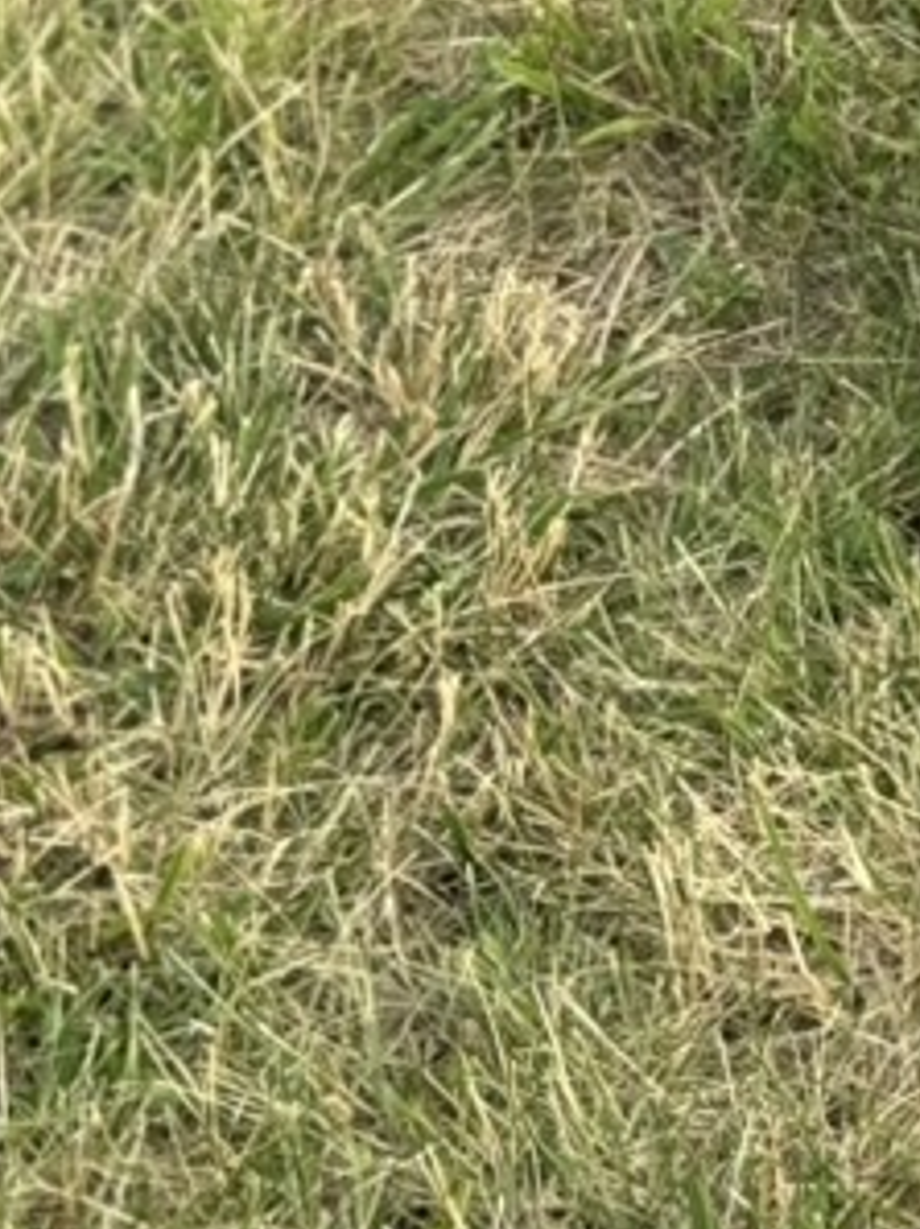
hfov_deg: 8.7
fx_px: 5855
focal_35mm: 165
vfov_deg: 11.4
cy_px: -759
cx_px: 1559
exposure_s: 1/1263
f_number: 1.78
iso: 64
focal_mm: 6.76
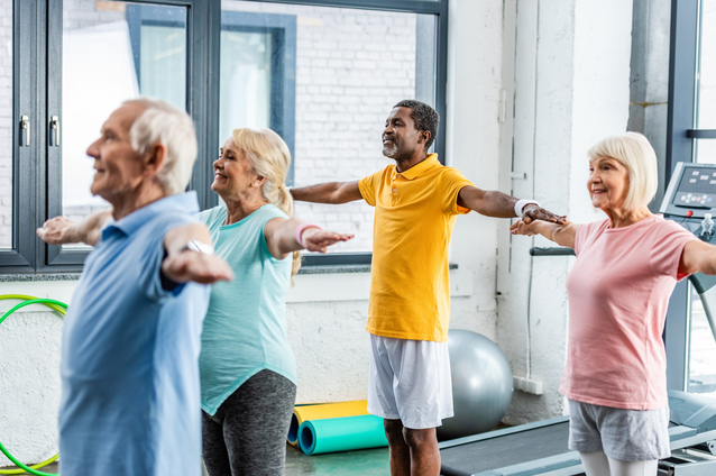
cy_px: 238
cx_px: 358
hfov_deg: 28.9
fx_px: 1391
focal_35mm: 70
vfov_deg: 19.4
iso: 640
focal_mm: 70
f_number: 3.2
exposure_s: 1/200
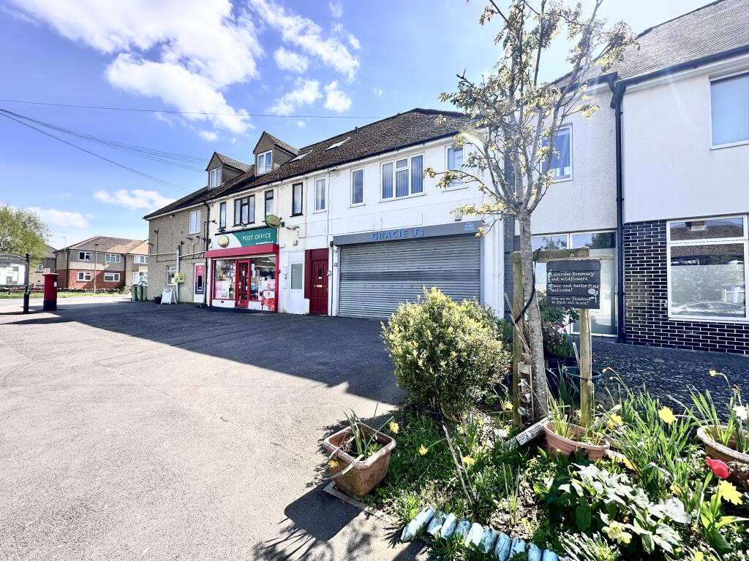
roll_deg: -0.9
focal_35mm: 14
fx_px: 303
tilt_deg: +2.1
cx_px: 374
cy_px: 280
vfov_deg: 85.7
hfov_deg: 102.1
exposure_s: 1/924
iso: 40
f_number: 2.2
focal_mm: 2.22
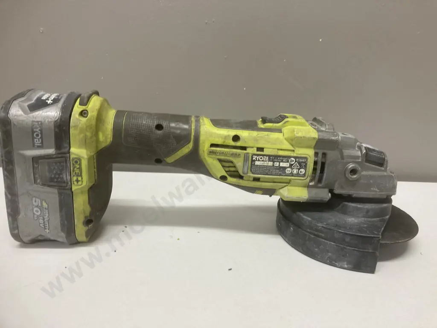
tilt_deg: -16.4
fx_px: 353
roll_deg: -3.7
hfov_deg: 63.4
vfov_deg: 49.7
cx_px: 218
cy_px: 164
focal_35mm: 28
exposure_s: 1/50
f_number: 1.8
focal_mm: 3.99
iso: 64
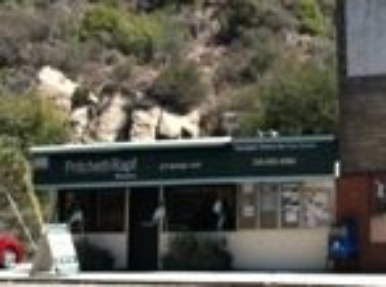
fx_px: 1066
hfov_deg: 19.6
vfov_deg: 15.3
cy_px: 137
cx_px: 431
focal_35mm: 96
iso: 80
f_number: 2.8
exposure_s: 1/476
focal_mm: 3.85
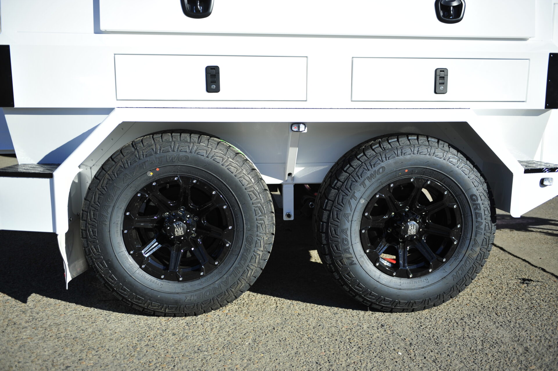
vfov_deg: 41.1
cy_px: 186
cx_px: 279
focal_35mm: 32
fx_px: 496
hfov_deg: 58.7
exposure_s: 1/2500
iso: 200
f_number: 2.8
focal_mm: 32
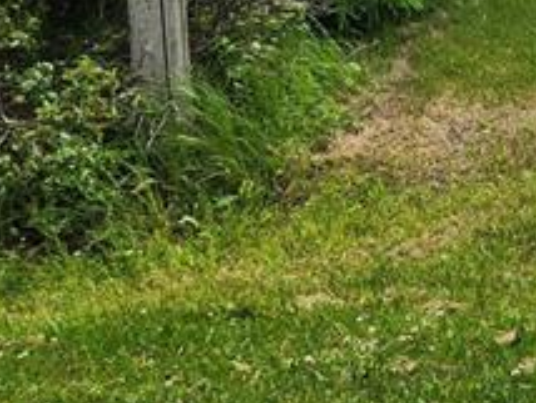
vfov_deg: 12.9
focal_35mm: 110
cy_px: -163
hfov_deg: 15.0
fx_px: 1705
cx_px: 1027
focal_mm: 5.4
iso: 20
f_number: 1.8
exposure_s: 1/2579
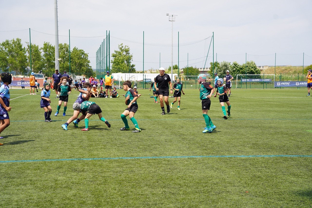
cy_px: 104
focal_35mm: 61
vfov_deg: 22.1
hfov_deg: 32.7
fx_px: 532
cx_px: 156
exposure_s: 1/500
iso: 100
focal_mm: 61.4
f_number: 5
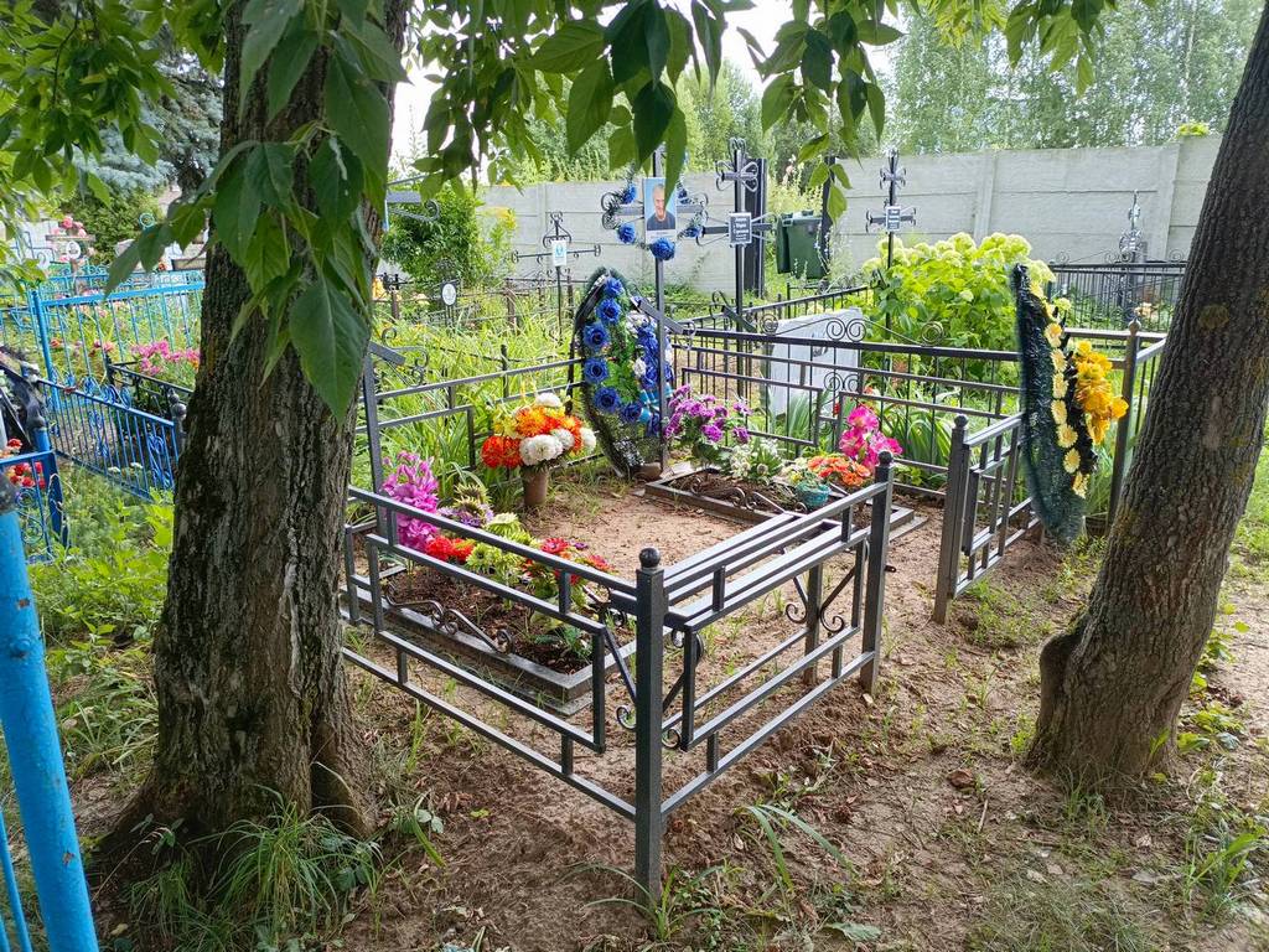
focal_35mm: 25
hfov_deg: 69.4
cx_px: 634
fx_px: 916
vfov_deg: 54.9
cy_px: 476
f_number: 1.69
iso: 110
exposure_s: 1/107
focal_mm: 4.76
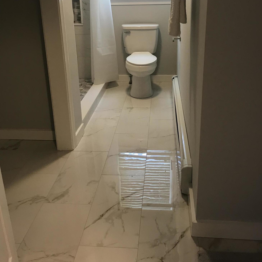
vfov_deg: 47.7
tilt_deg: -17.5
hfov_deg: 48.4
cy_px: 89
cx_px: 135
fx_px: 291
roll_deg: +0.5
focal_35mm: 34
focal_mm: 3.99
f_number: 1.8
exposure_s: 1/17
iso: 40
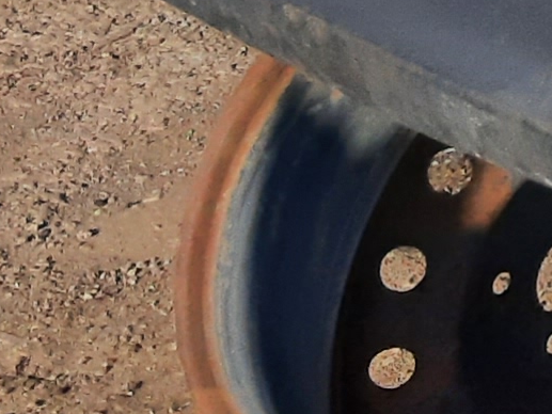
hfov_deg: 8.9
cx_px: 1304
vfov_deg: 6.6
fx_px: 3206
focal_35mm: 201
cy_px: -878
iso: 40
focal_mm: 3.92
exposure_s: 1/2604
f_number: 1.7
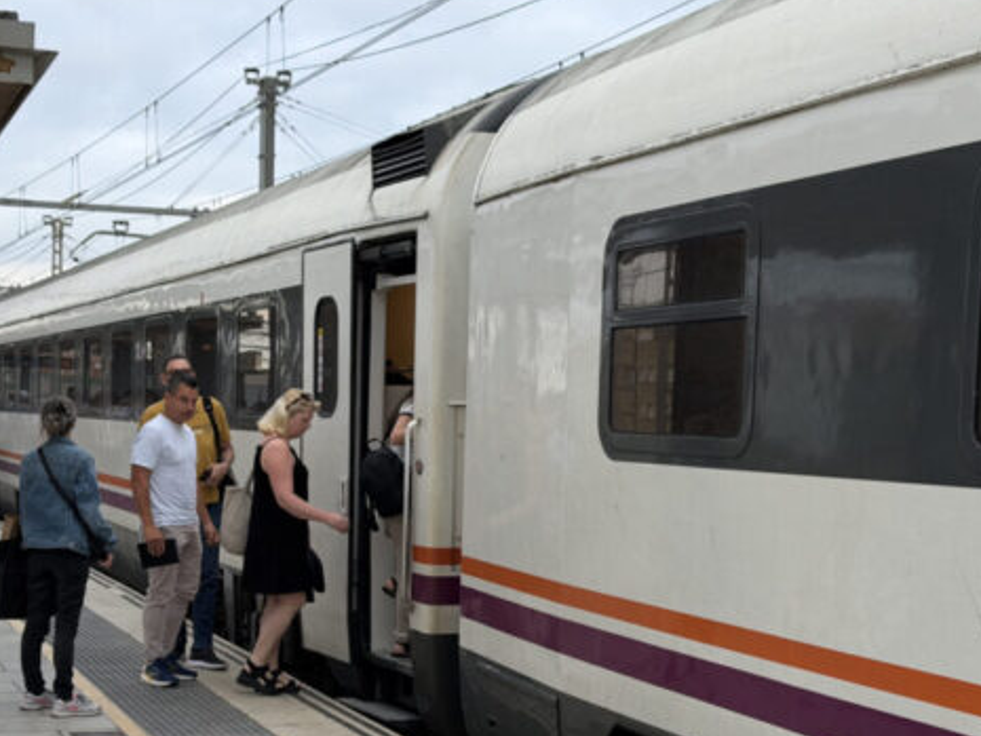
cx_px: 416
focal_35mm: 66
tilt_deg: -2.8
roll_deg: -1.1
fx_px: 1871
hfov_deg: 29.3
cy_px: 491
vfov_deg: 22.2
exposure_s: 1/641
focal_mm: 6.76
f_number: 1.78
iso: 64
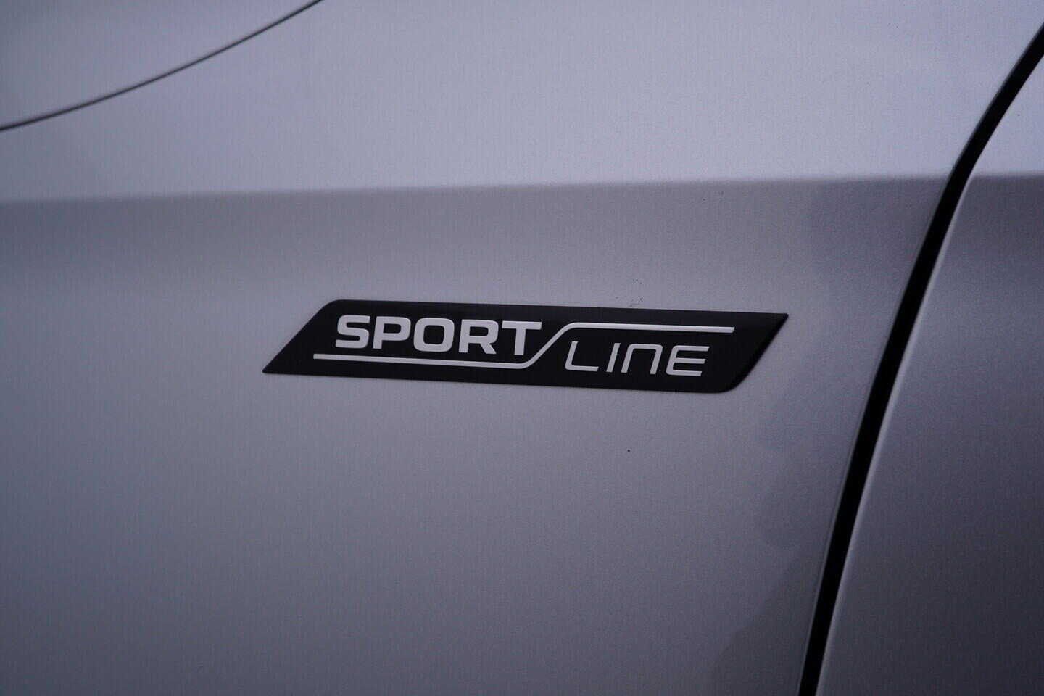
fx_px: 1044
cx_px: 522
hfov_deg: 53.1
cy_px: 348
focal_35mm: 36
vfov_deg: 36.9
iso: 125
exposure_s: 1/160
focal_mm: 24
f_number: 5.6
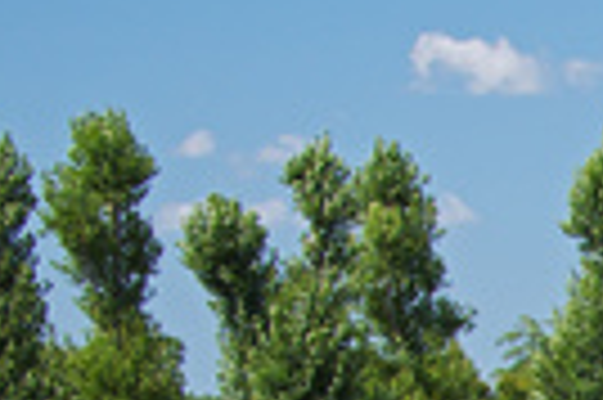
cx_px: 1408
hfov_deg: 8.3
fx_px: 3848
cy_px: 845
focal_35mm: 230
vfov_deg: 5.8
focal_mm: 48
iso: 100
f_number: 14
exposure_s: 1/60
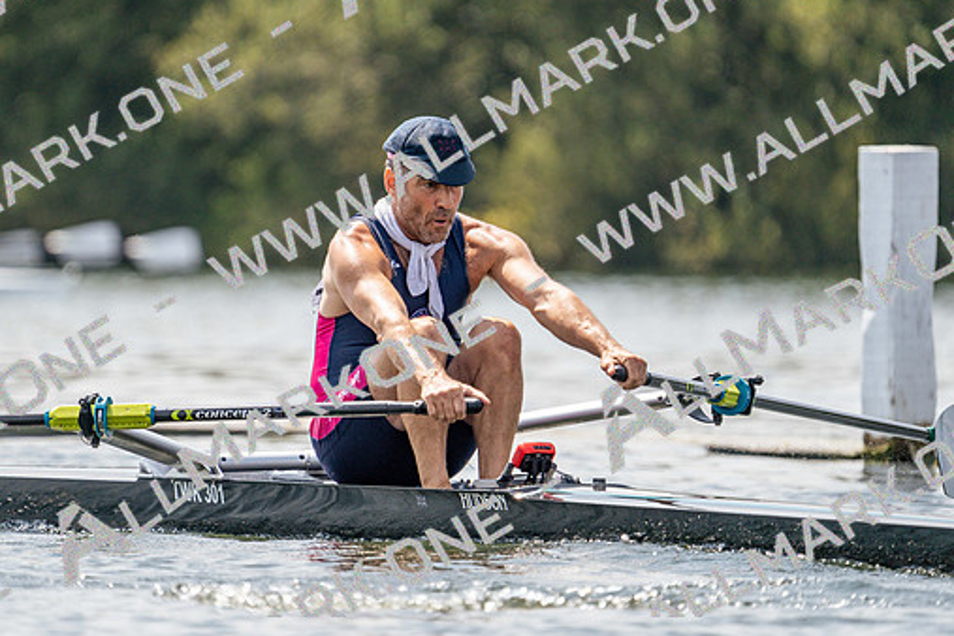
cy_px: 294
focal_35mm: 612
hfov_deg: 3.4
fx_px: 16217
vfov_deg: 2.2
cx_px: 440
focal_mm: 535
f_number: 6.3
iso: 320
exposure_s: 1/1600
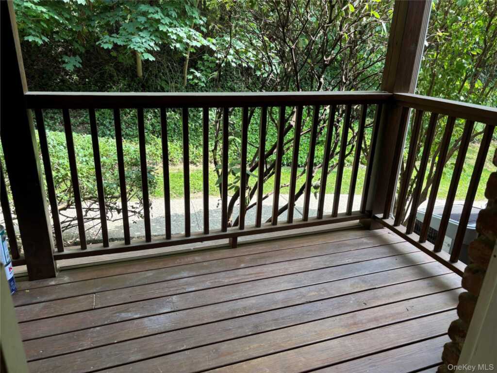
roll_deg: -2.2
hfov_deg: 67.3
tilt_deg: -21.3
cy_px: 186
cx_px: 248
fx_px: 373
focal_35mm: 26
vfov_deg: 53.1
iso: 40
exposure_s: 1/188
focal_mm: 5.96
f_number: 1.6
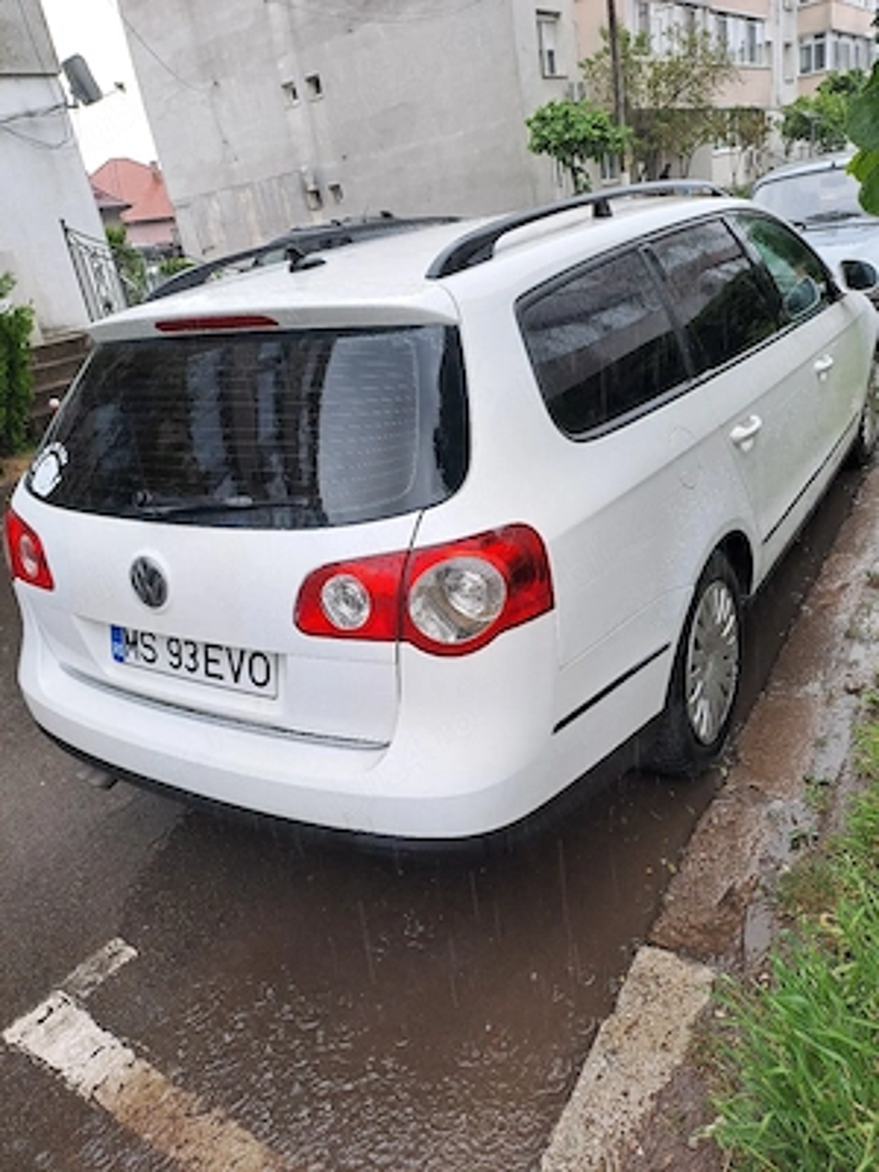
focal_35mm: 25
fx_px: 846
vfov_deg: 69.4
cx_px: 440
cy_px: 586
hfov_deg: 54.9
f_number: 1.8
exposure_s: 1/100
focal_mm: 4.65
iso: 32
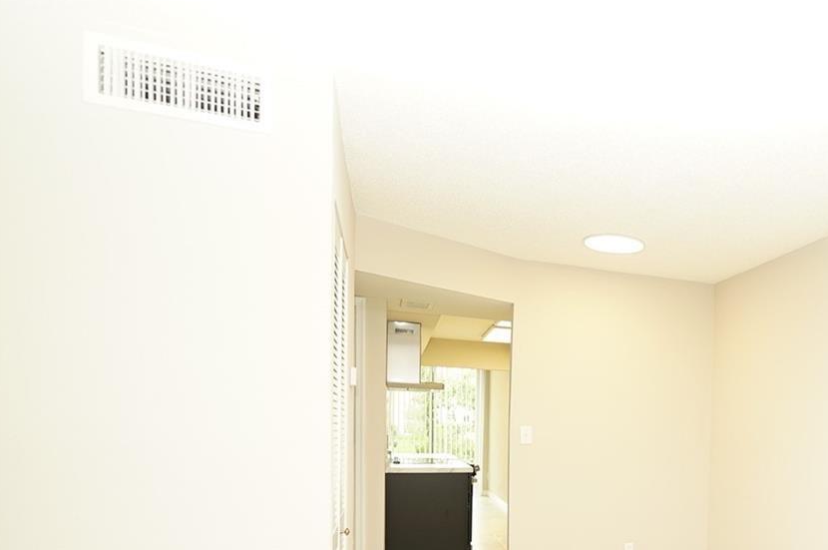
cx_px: 711
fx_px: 620
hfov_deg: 59.6
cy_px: 452
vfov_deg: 45.1
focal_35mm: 27
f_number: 1.8
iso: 100
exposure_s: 1/60
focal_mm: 14
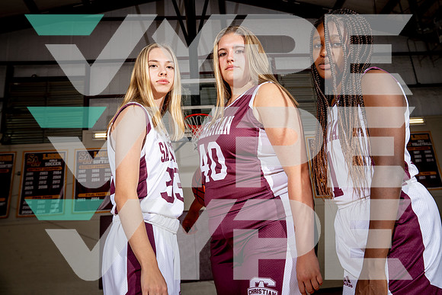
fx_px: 368
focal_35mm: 30
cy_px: 148
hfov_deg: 61.9
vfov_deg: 43.6
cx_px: 221
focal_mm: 30
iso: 100
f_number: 6.3
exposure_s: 1/250
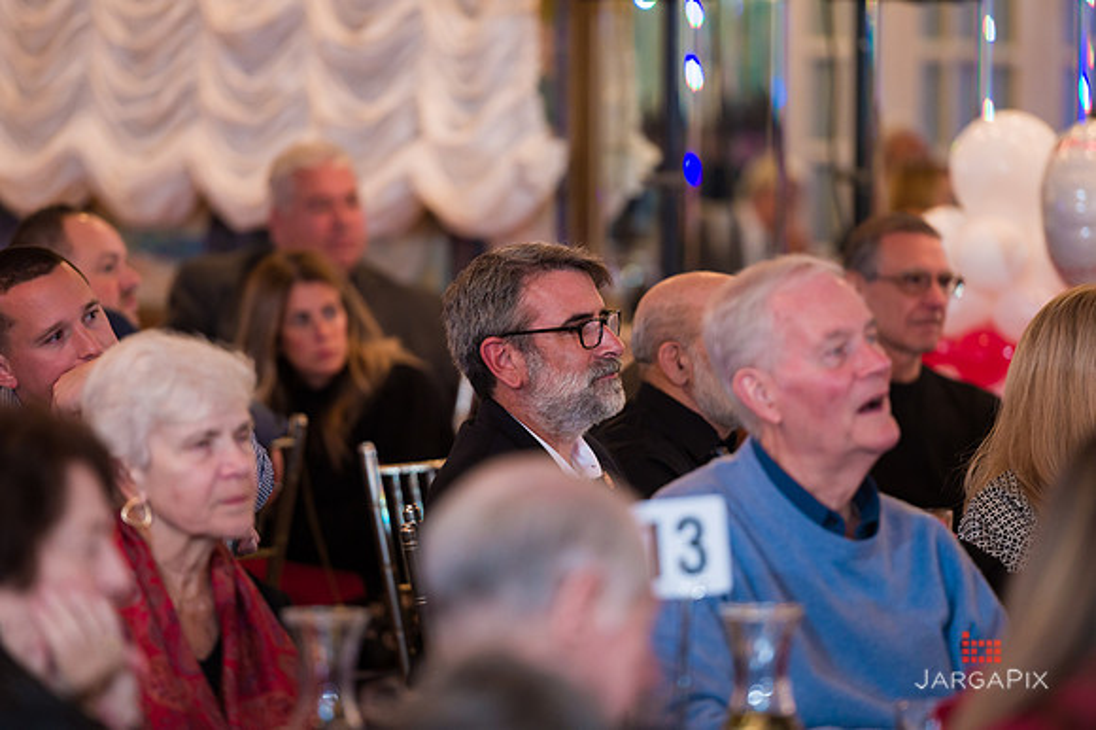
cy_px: 365
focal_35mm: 206
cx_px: 548
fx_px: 6258
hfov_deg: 10.0
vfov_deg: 6.7
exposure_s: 1/200
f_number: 3.2
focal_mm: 200
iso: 1250
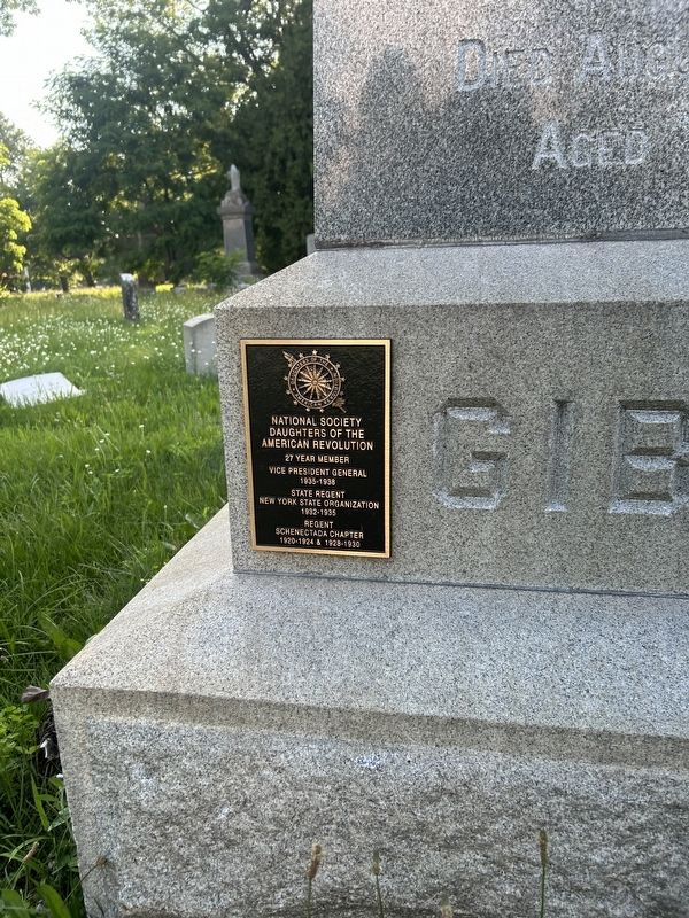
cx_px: 344
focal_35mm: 26
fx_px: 690
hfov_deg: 53.1
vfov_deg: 67.3
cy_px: 459
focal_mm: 5.7
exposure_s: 1/441
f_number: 1.5
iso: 50
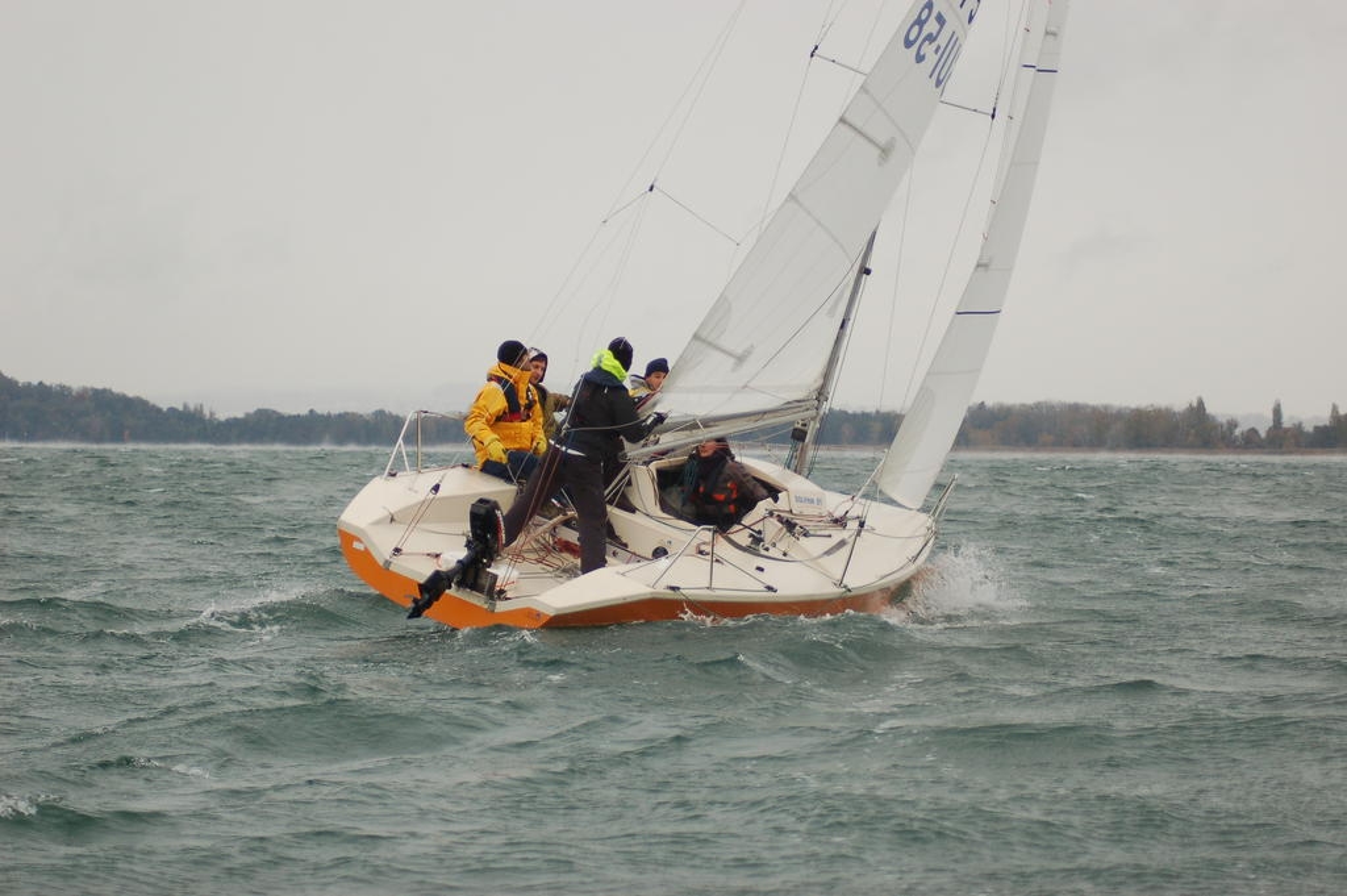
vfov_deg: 13.0
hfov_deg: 19.5
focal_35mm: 105
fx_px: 3925
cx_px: 674
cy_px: 448
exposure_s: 1/640
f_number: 4
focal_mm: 70
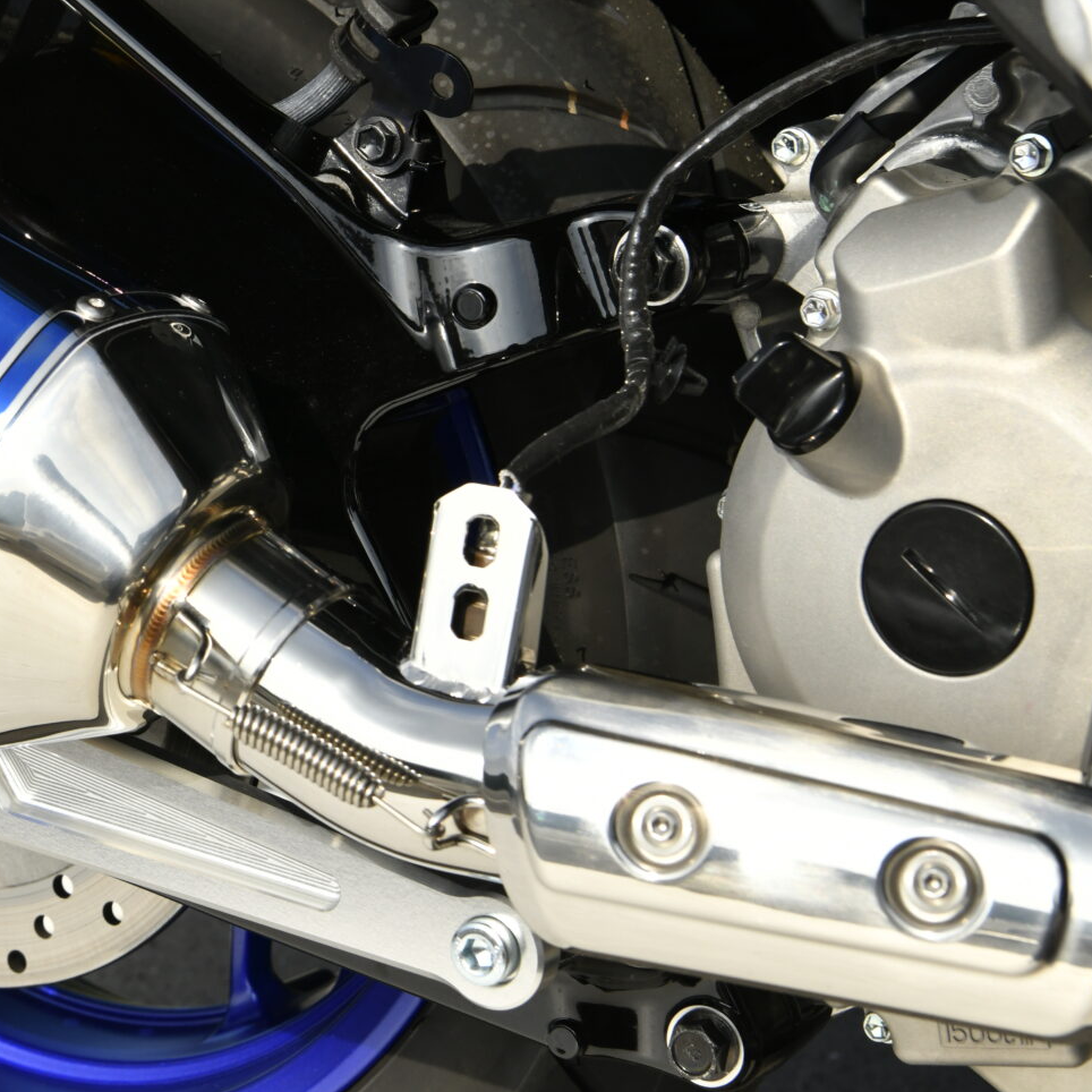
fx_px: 3462
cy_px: 345
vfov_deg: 17.9
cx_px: 40
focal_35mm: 97
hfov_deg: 17.6
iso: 500
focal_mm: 55
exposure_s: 1/1000
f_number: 10
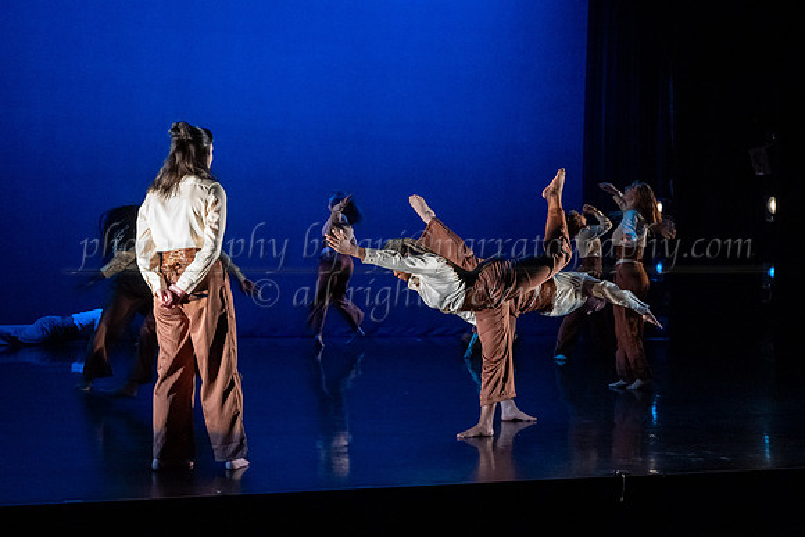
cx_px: 491
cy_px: 287
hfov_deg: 33.4
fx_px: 1336
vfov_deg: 22.7
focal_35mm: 60
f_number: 3.5
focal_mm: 49
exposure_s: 1/400
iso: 4000
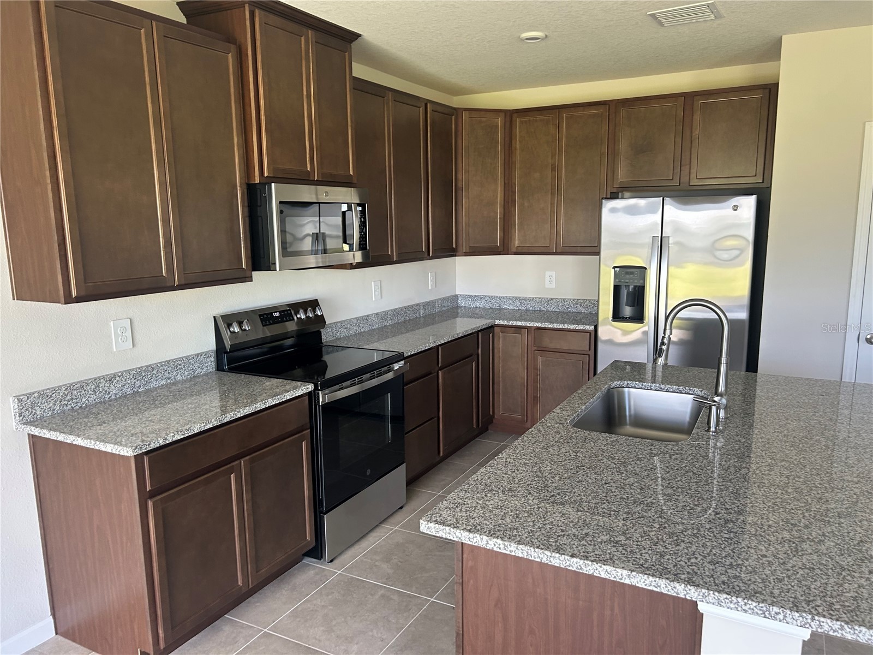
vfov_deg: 53.1
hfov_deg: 67.3
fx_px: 656
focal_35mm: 26
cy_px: 328
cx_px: 436
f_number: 1.5
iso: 125
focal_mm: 5.7
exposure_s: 1/114
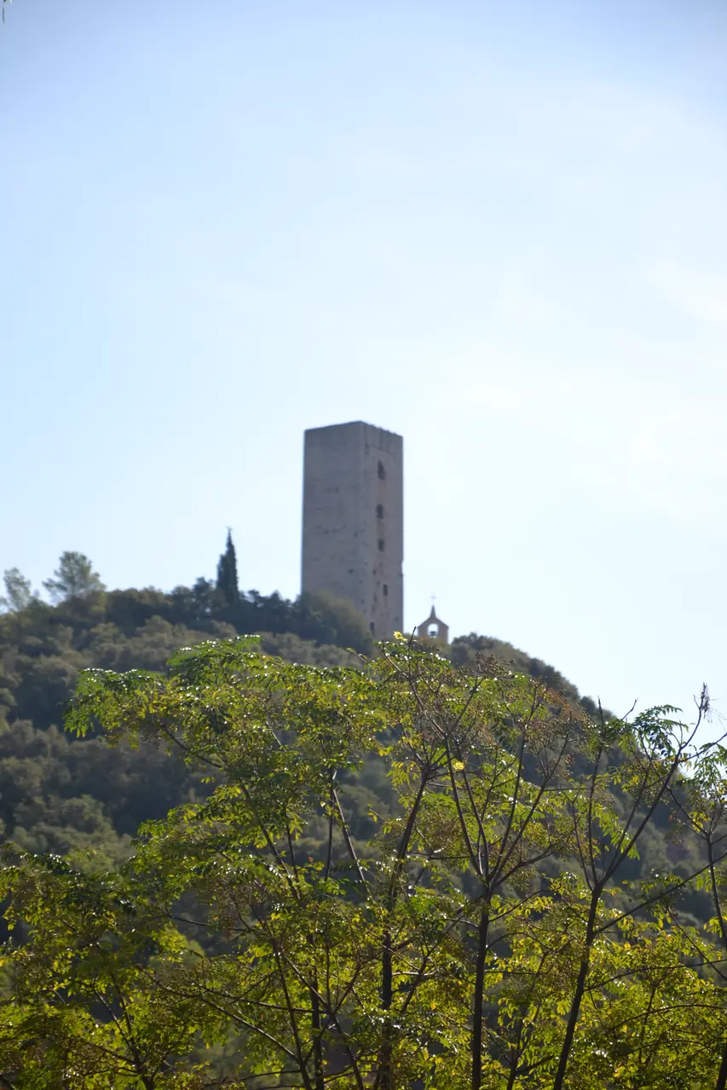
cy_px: 545
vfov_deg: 13.0
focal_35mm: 158
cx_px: 364
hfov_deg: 8.7
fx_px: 4772
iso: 100
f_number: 5.6
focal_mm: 105
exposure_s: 1/160
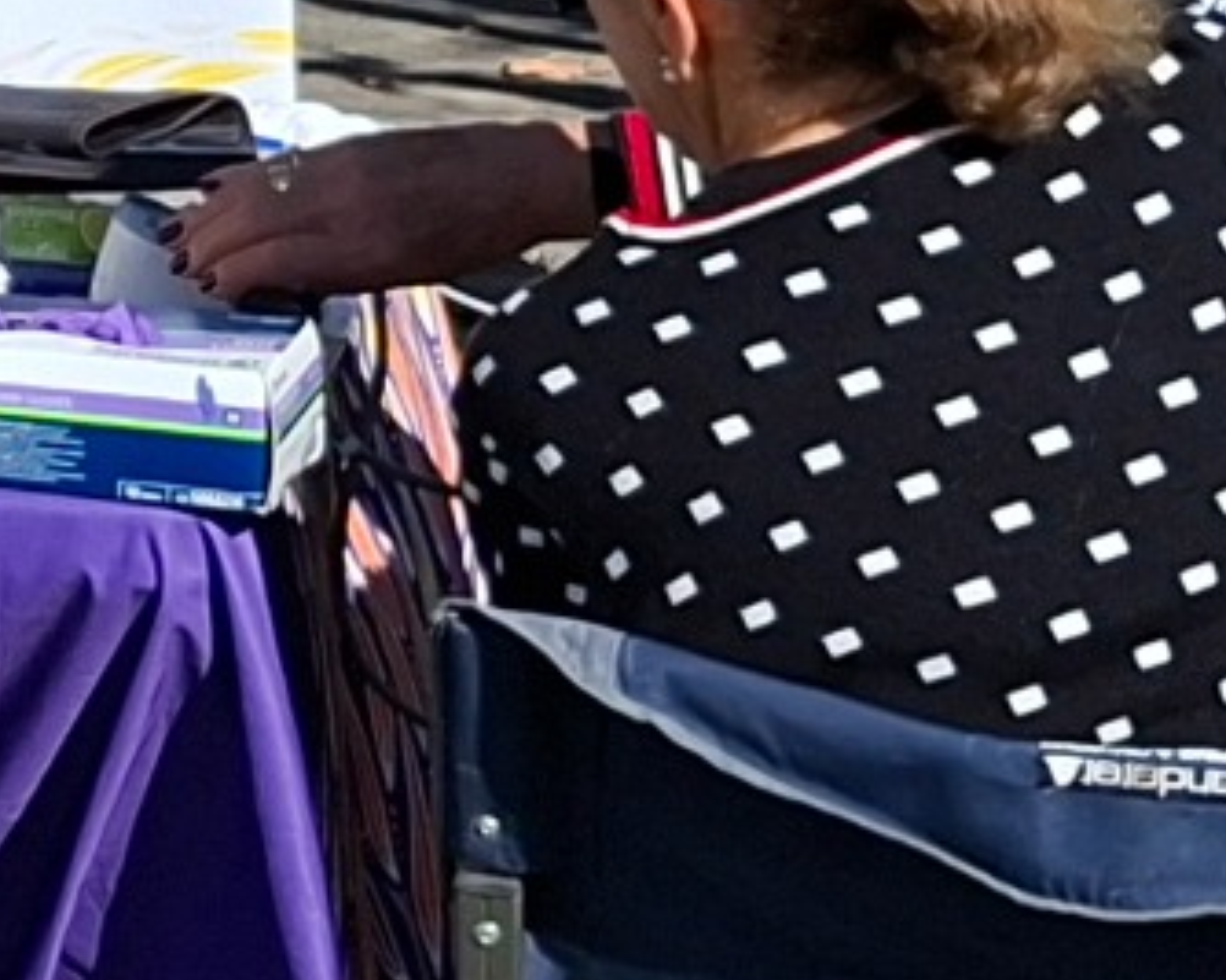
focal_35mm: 172
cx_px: -1211
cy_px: -782
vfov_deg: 8.6
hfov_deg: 10.4
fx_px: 6239
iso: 50
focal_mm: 5.54
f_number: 1.8
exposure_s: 1/2825
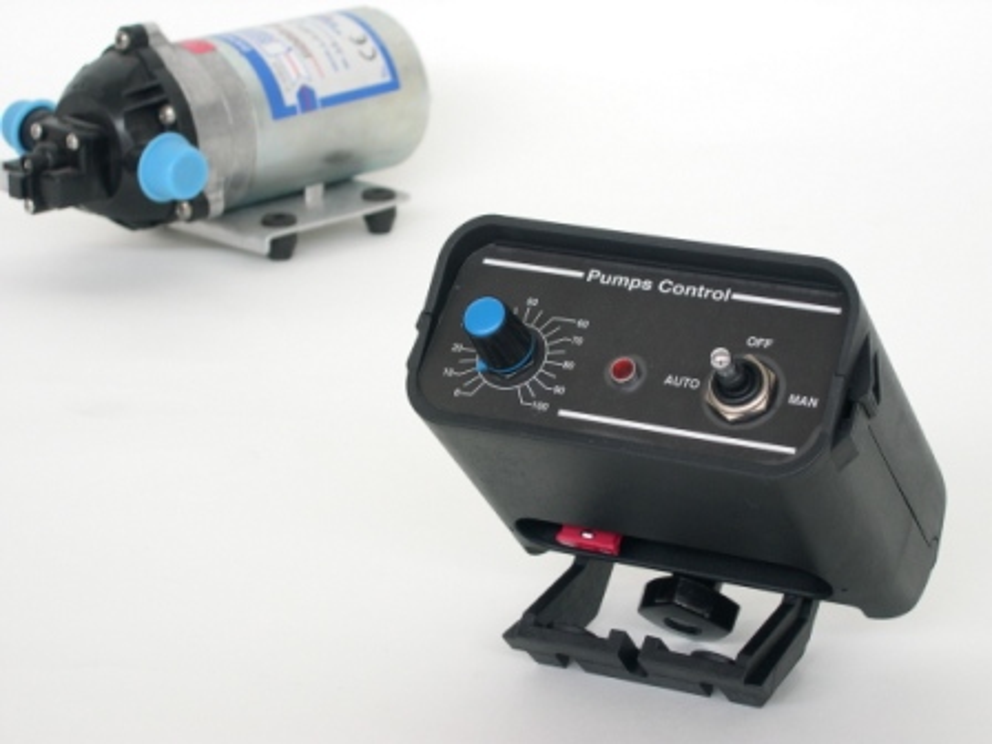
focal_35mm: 97
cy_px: 372
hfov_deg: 20.2
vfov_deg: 15.2
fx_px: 2780
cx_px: 496
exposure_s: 1/4.7
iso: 120
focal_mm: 20.5
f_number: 4.6
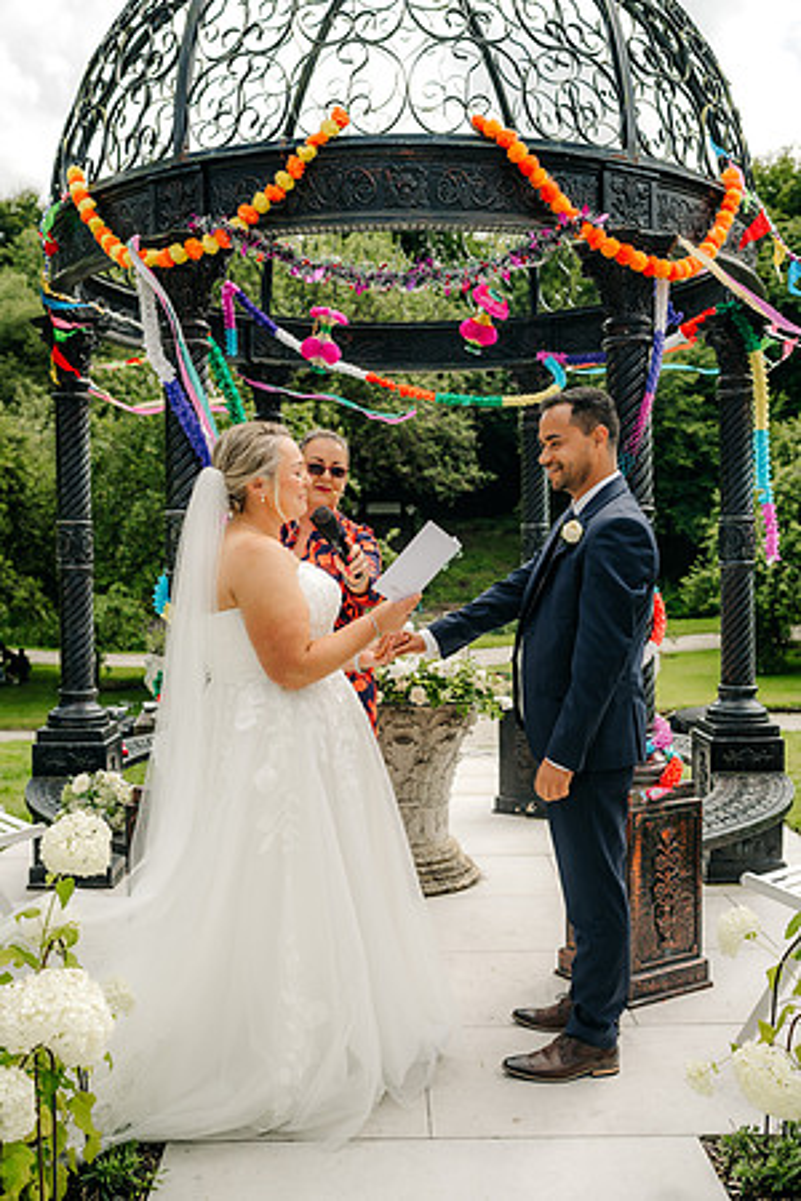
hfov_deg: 37.9
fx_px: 1168
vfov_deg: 54.4
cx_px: 400
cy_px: 600
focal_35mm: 35
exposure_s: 1/800
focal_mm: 35
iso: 100
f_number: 3.5
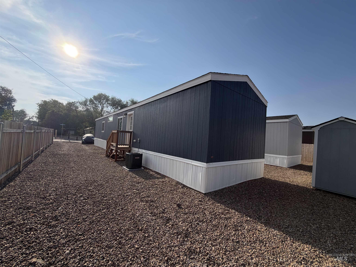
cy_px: 134
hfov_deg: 102.1
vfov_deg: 85.7
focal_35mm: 14
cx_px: 178
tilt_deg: +1.9
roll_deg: -3.8
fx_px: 144
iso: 25
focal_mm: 2.22
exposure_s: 1/1285
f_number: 2.2
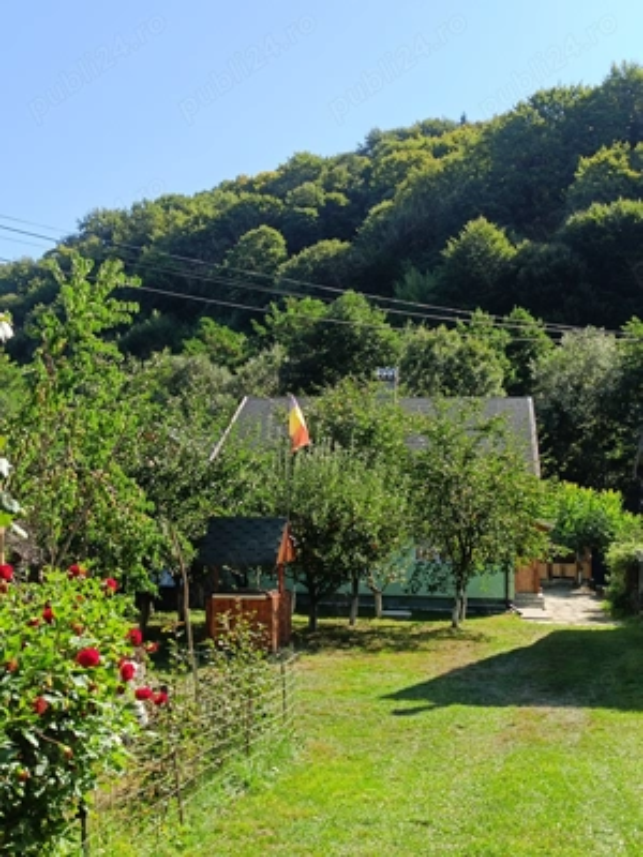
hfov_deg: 56.8
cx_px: 322
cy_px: 428
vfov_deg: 71.6
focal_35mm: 24
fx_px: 594
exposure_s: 1/913
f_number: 1.88
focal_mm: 5.59
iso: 54
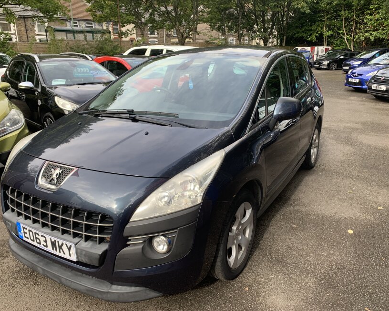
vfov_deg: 51.5
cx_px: 196
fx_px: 322
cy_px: 152
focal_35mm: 28
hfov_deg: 62.2
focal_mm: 4.25
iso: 25
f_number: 1.8
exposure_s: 1/360
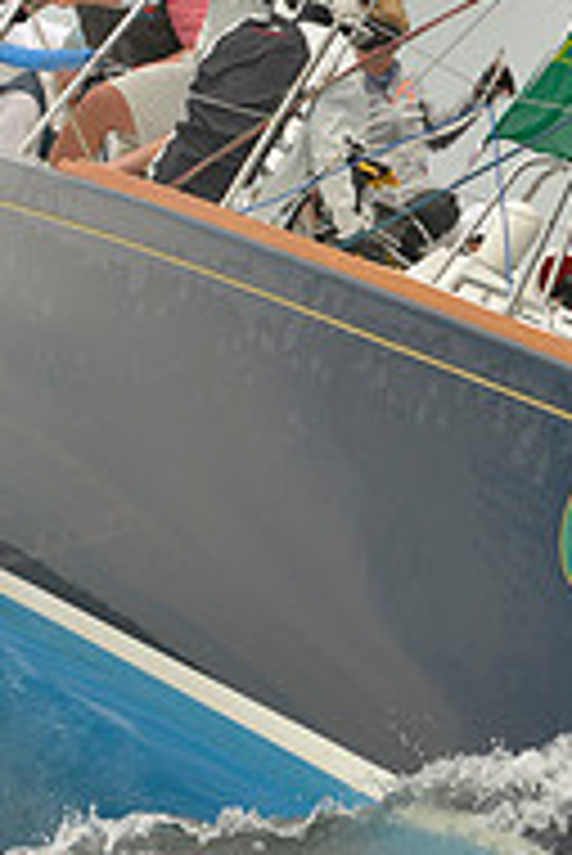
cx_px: 369
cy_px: 286
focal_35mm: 792
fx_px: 18840
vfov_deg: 2.6
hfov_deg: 1.7
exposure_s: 1/1250
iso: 280
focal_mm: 260
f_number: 6.3
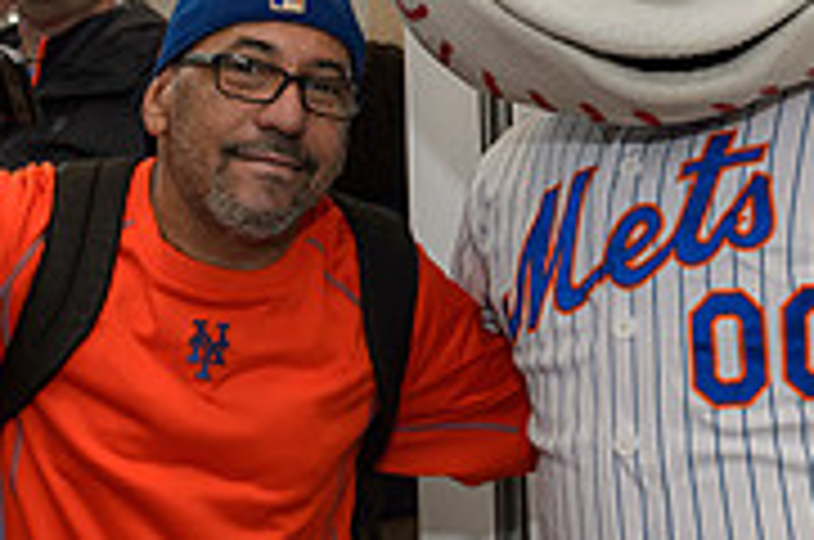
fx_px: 1738
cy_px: -9
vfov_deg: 17.2
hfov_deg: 26.0
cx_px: 634
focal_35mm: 77
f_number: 4.5
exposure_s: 1/160
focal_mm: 24
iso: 640
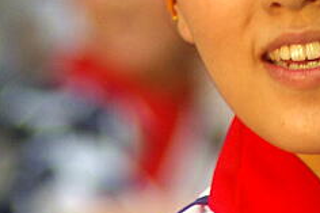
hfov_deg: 2.5
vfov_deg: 1.7
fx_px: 7221
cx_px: 216
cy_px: -69
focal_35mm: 813
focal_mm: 160
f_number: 4.5
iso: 400
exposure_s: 1/180
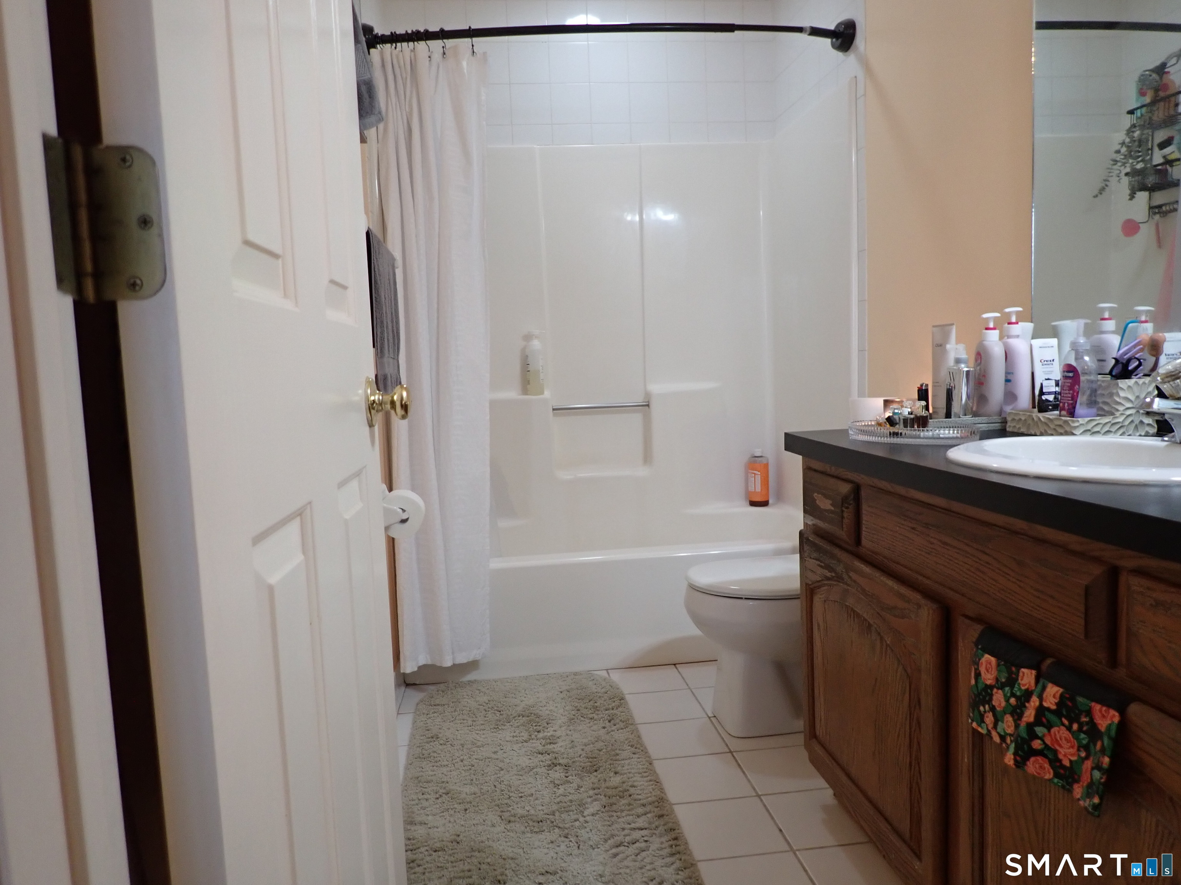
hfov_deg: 69.4
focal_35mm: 25
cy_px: 442
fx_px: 853
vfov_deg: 54.9
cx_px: 590
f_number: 2
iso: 250
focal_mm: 4.5
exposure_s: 1/30
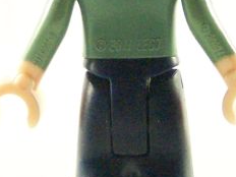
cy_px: 12
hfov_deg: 5.5
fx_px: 2468
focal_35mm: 362
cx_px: 146
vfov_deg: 4.1
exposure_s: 1/60
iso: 400
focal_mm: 13.7
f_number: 3.2
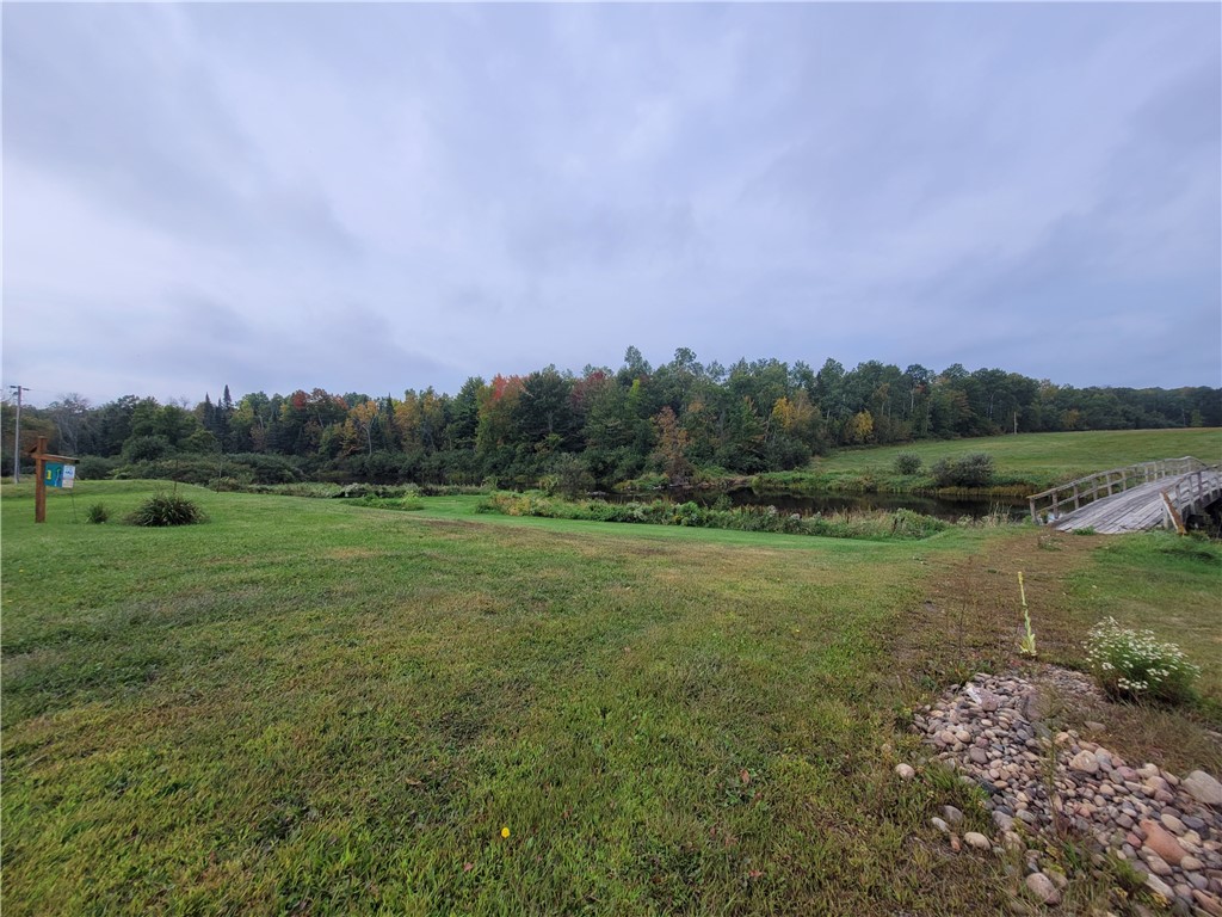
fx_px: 459
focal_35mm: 13
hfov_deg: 106.2
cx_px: 611
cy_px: 458
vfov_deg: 89.9
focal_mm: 1.74
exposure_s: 1/1304
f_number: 2.2
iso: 40
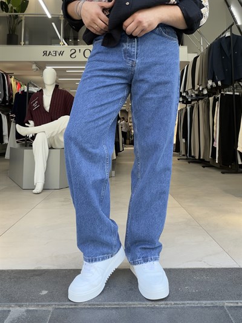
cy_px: 162
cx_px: 121
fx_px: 280
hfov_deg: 46.8
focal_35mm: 30
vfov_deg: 60.0
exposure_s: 1/128
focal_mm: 2.71
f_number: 1.9
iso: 40
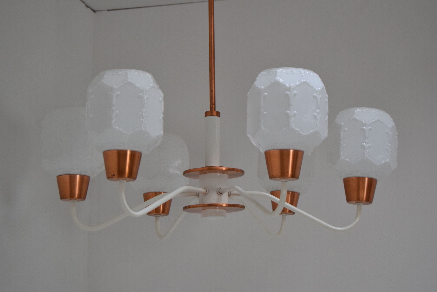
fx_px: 875
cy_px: 146
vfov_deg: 19.0
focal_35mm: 72
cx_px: 218
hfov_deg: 28.1
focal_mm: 48
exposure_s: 1/125
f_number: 5.3
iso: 1600
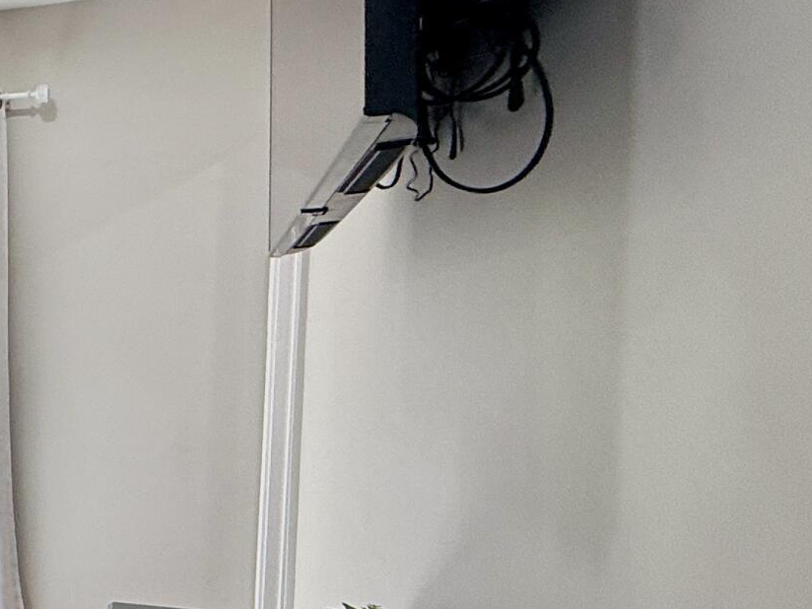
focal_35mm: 51
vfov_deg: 28.4
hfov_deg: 23.3
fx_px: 1196
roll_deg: -0.7
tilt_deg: -2.6
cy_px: 411
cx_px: -591
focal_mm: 2.22
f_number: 2.2
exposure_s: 1/136
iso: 64
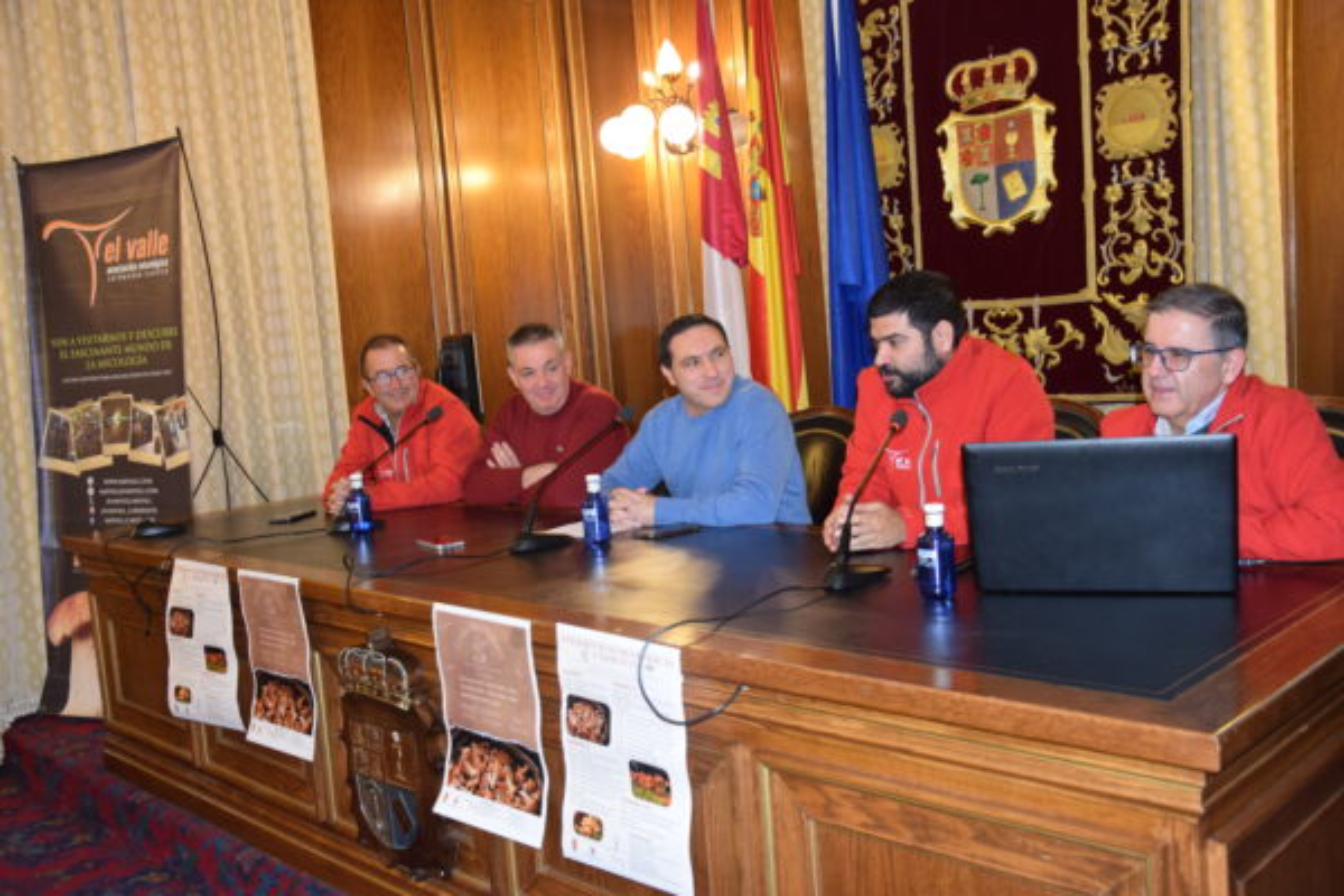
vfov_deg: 40.0
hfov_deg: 57.2
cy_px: 448
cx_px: 672
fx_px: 1232
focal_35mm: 33
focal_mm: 22
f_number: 3.8
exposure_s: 1/60
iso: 1400
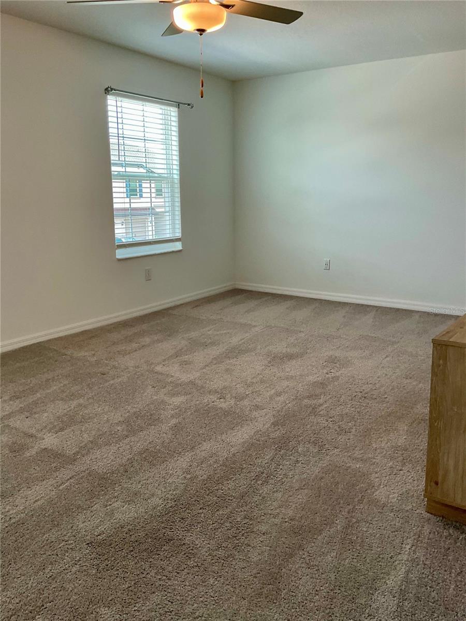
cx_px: 233
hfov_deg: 48.2
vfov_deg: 61.7
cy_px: 310
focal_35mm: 29
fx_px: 521
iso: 64
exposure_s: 1/120
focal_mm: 3
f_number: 1.8
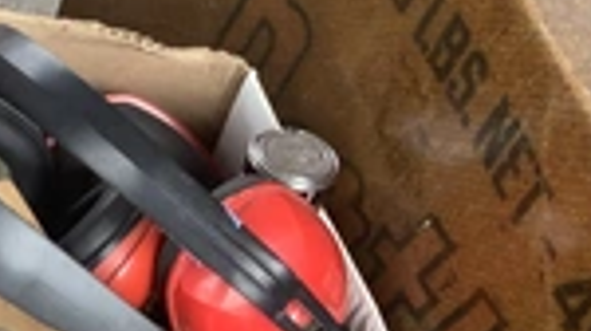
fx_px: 1409
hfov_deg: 21.8
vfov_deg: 12.9
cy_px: 433
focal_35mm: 90
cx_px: -138
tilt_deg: -61.8
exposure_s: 1/124
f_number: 2.4
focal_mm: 3.3
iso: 25
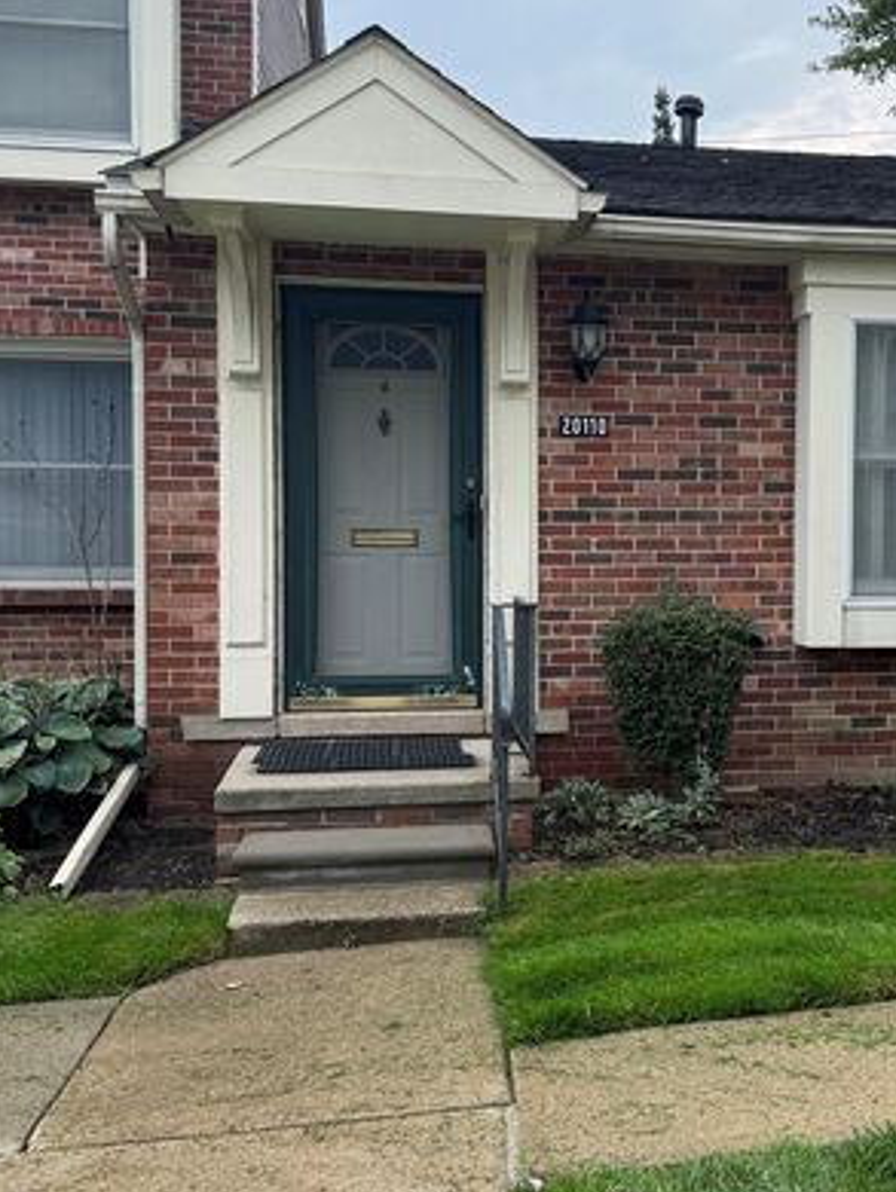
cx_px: 685
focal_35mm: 41
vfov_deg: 45.7
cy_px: 601
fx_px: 1413
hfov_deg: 34.3
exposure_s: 1/1339
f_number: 1.78
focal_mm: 6.76
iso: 80
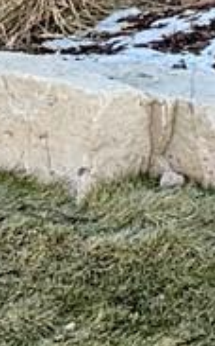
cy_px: -242
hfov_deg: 9.9
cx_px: 249
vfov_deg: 14.5
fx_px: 1222
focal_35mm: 130
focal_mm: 2.22
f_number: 2.2
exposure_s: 1/331
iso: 64
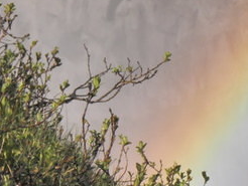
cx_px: 302
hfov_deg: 5.0
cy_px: 89
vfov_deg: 3.8
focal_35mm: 395
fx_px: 2833
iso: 64
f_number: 8
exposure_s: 1/250
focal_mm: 27.16
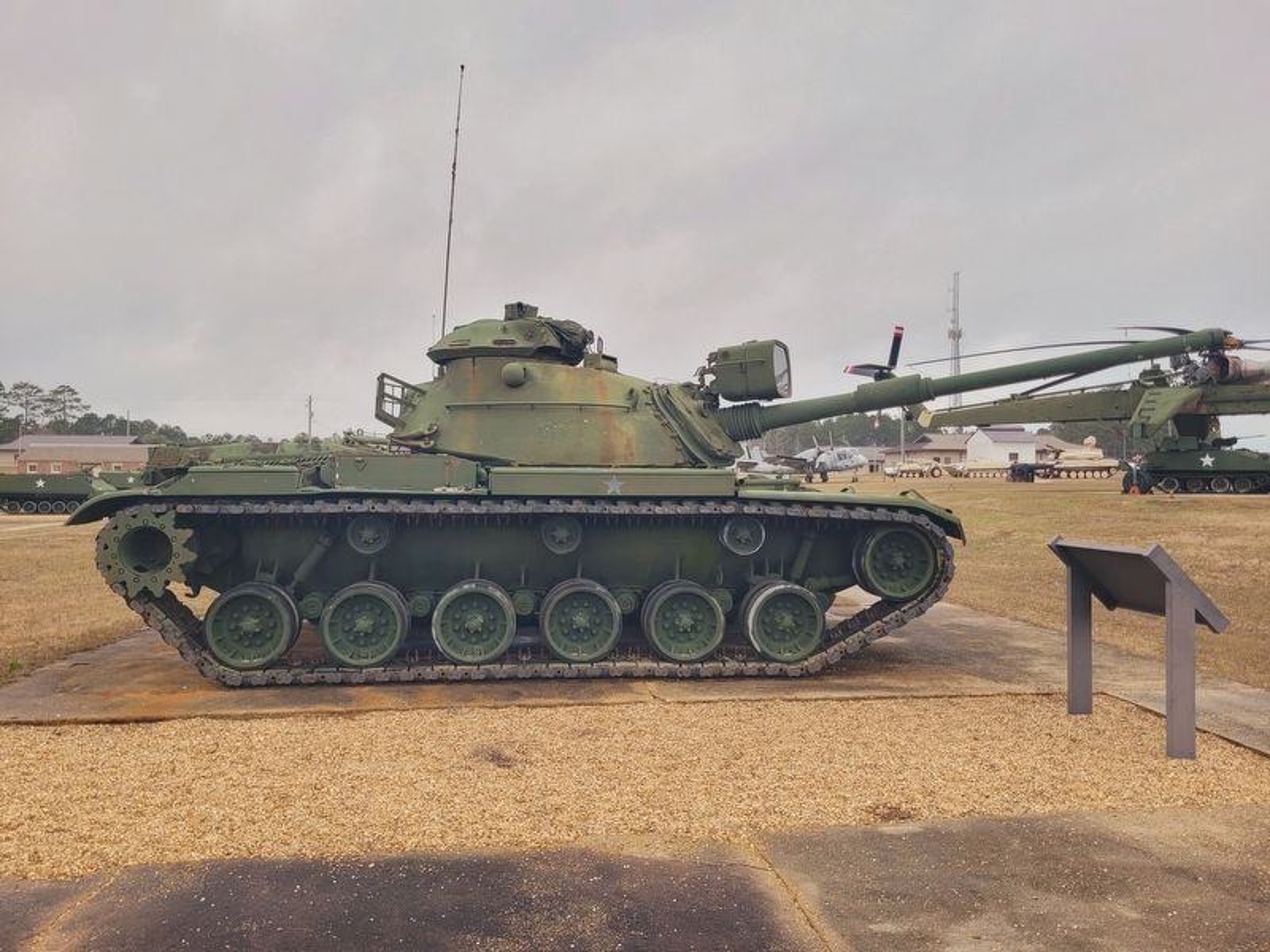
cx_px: 635
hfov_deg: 67.3
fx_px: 954
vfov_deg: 53.1
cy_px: 476
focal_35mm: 26
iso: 40
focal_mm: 5.4
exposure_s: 1/270
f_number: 1.8
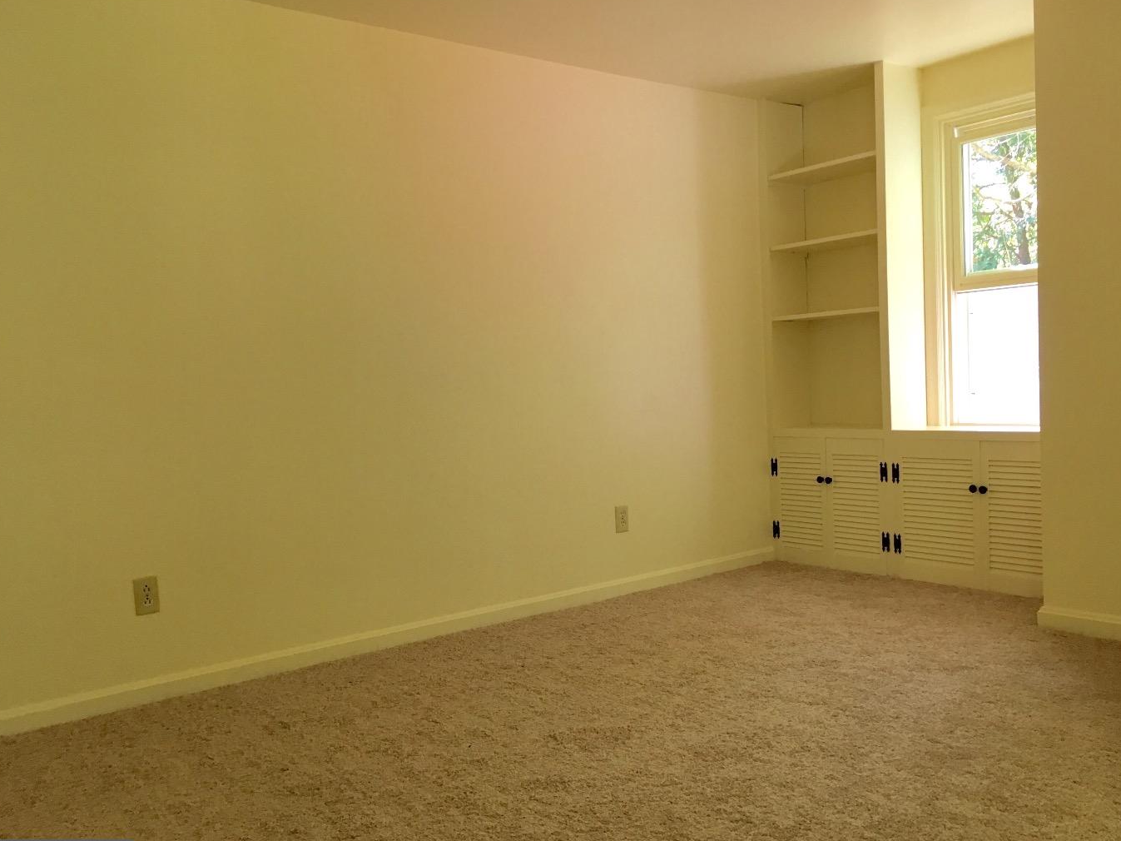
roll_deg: +2.7
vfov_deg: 45.4
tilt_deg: -5.7
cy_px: 438
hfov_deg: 58.3
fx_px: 1004
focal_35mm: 31
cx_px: 587
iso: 80
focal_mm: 4.15
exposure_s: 1/30
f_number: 2.2
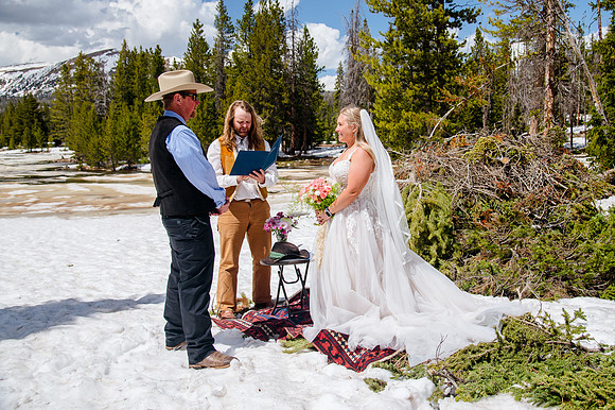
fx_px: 653
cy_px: 188
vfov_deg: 34.8
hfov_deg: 50.3
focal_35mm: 38
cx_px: 346
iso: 200
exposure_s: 1/800
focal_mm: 34
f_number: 5.6
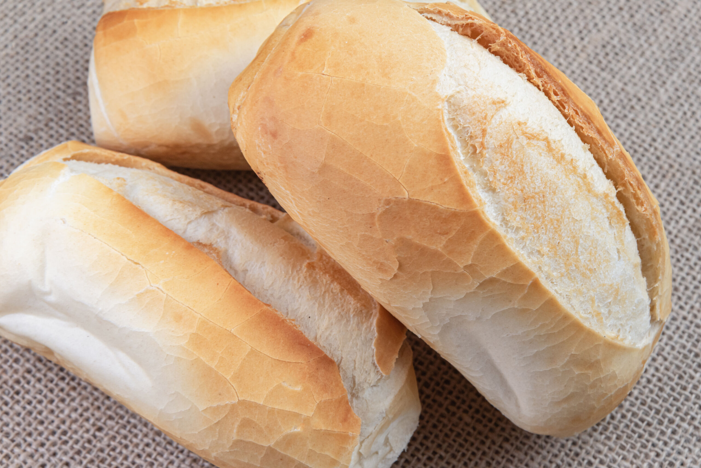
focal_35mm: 85
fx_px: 1656
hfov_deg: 23.9
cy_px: 234
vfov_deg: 16.1
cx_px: 350
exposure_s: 1/100
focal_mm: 85
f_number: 14
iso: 1000
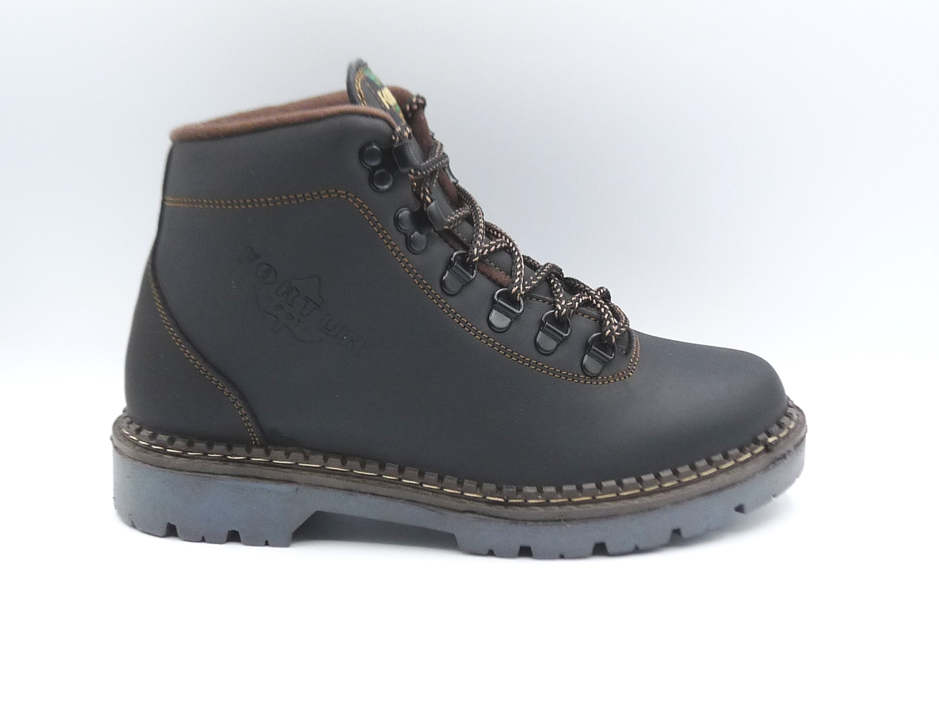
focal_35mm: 50
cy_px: 352
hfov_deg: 38.2
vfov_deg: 29.1
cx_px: 470
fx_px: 1356
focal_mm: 5
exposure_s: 1/125
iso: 100
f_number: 4
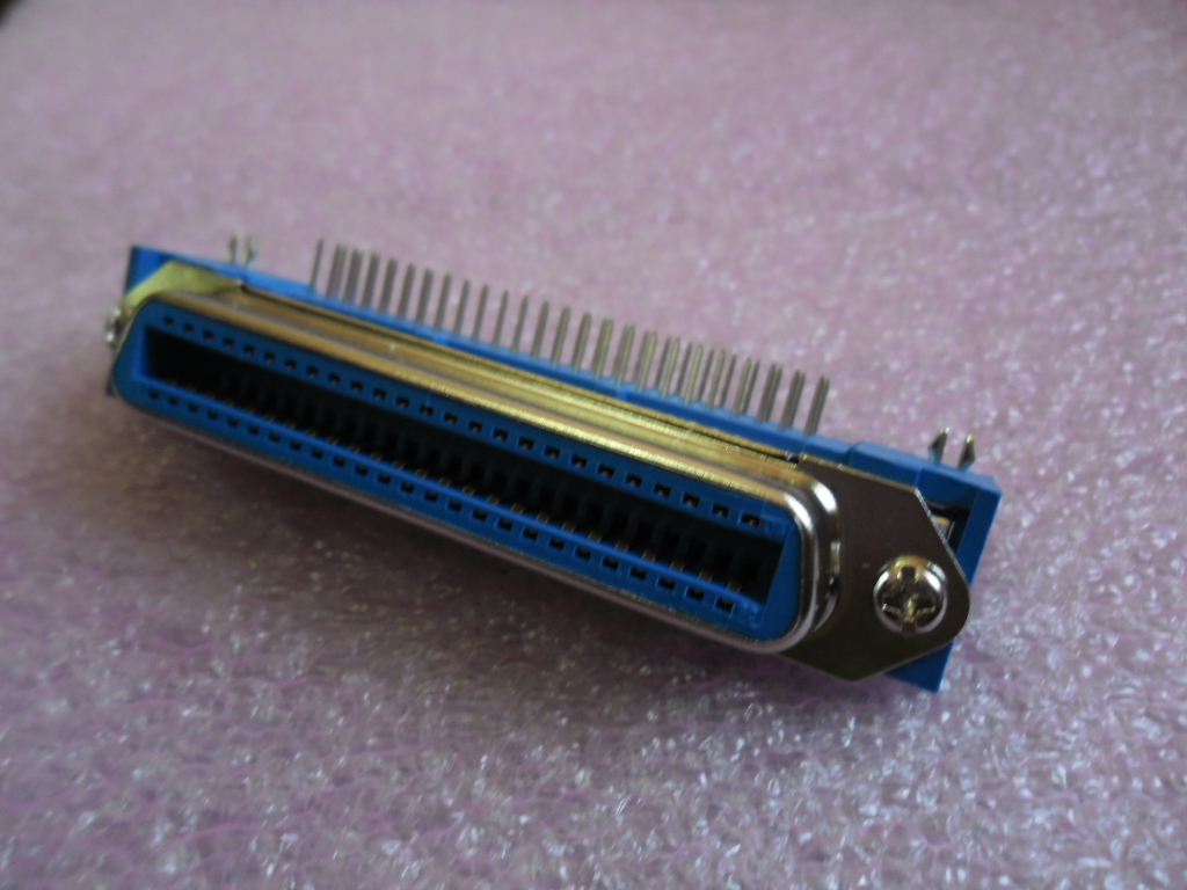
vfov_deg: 51.4
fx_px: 926
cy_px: 445
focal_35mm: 27
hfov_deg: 65.3
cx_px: 594
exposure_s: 1/43
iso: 200
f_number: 3.5
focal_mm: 4.9
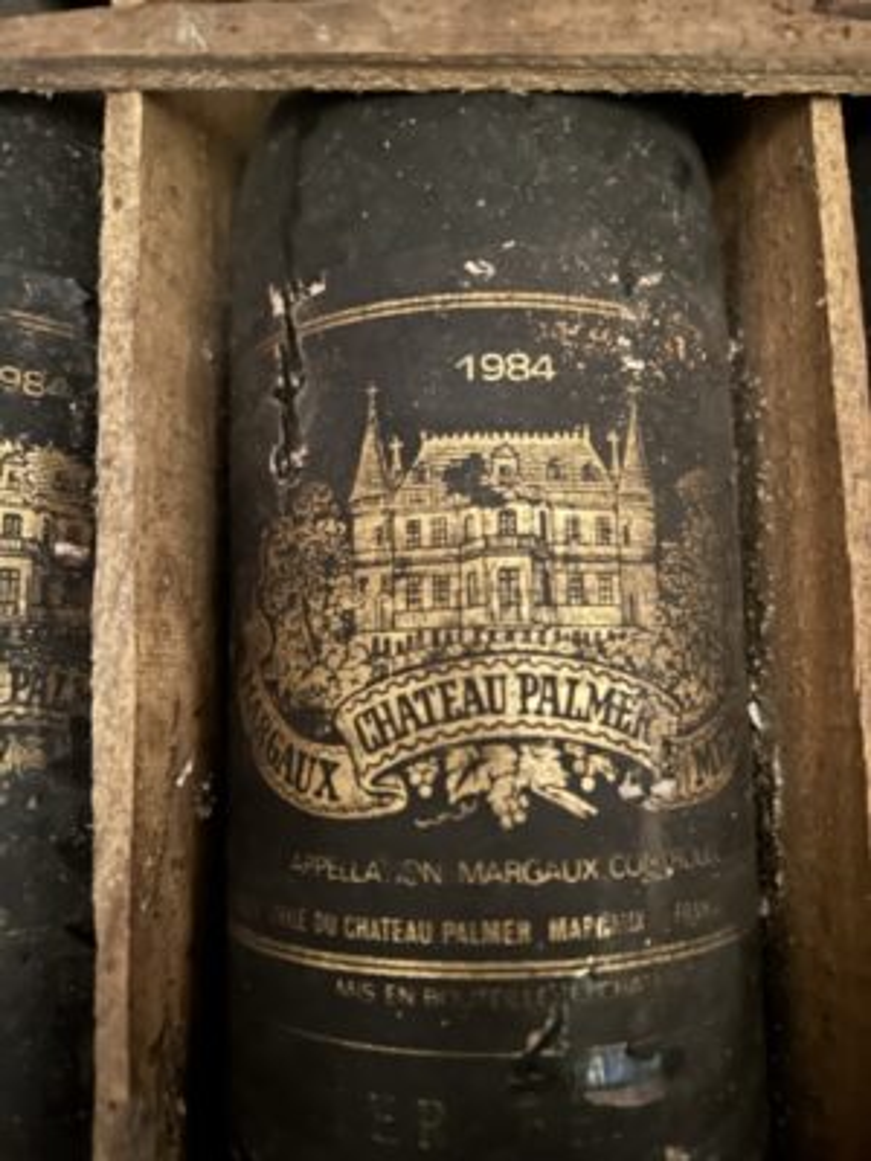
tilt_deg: -84.3
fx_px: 872
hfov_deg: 53.1
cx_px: 436
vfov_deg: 67.3
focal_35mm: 26
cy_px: 580
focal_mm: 5.7
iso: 1250
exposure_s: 1/9
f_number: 1.5
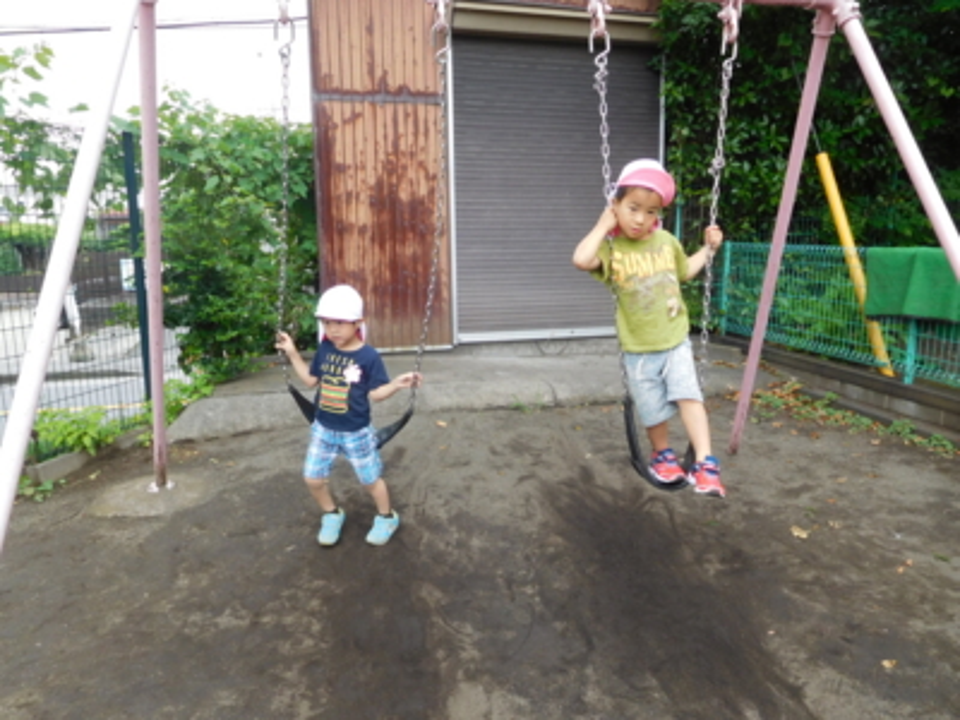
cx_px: 480
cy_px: 360
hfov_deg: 69.4
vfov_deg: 54.9
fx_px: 693
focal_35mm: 25
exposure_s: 1/160
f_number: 3.4
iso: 125
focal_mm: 4.5
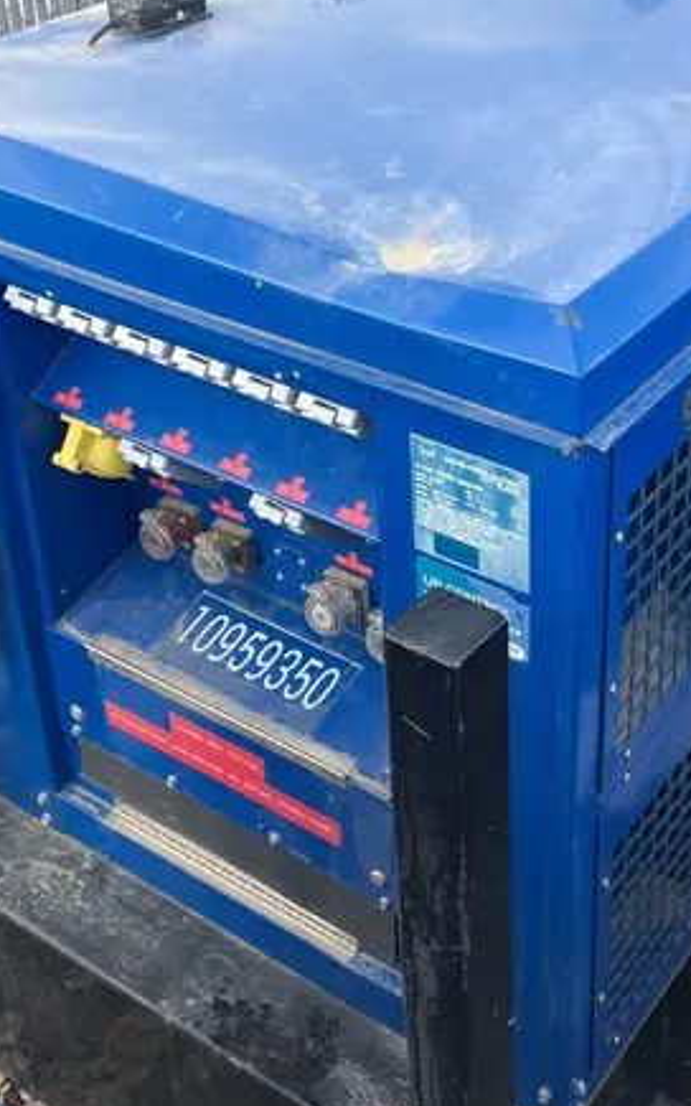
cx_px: 516
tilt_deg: -29.5
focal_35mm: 50
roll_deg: +0.3
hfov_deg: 25.5
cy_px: 342
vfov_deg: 39.7
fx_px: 1506
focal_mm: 3.99
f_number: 1.8
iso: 25
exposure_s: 1/148
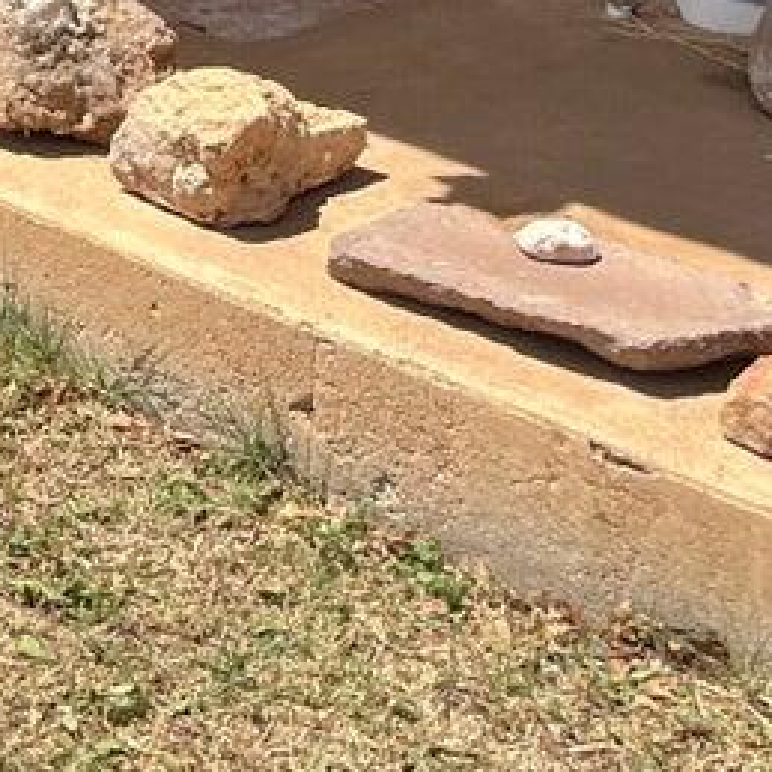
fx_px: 3053
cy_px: -507
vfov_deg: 13.3
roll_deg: +1.0
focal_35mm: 121
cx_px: -481
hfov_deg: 13.4
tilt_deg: -9.0
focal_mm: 5.1
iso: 50
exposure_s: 1/2024
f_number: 1.6
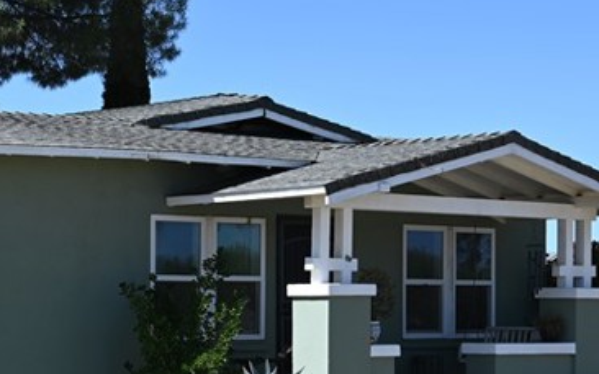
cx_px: 51
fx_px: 1862
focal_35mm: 114
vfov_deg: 11.5
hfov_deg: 18.0
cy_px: 296
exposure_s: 1/400
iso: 100
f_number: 7.1
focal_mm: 40
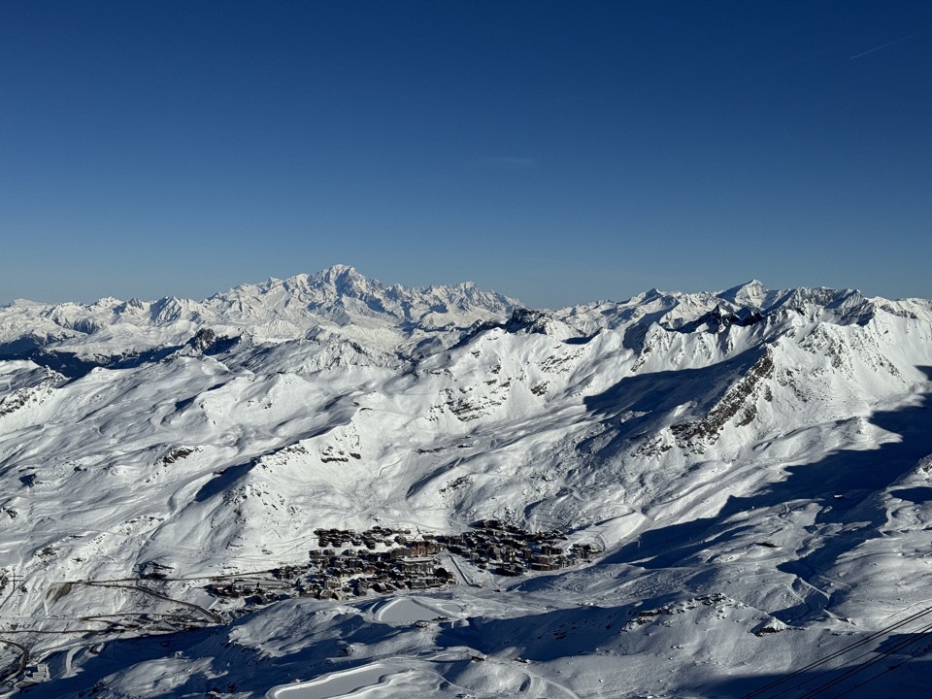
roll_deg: -1.3
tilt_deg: -3.1
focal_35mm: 48
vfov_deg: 30.3
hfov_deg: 39.7
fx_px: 1292
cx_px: 466
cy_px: 350
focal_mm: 6.86
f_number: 1.78
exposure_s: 1/28571
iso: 64
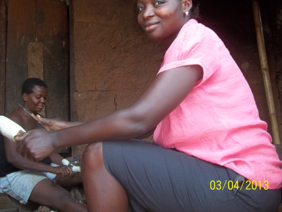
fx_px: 301
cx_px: 122
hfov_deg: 50.0
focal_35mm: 37
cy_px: 92
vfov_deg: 38.6
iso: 64
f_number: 2.9
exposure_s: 1/50
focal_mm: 5.7
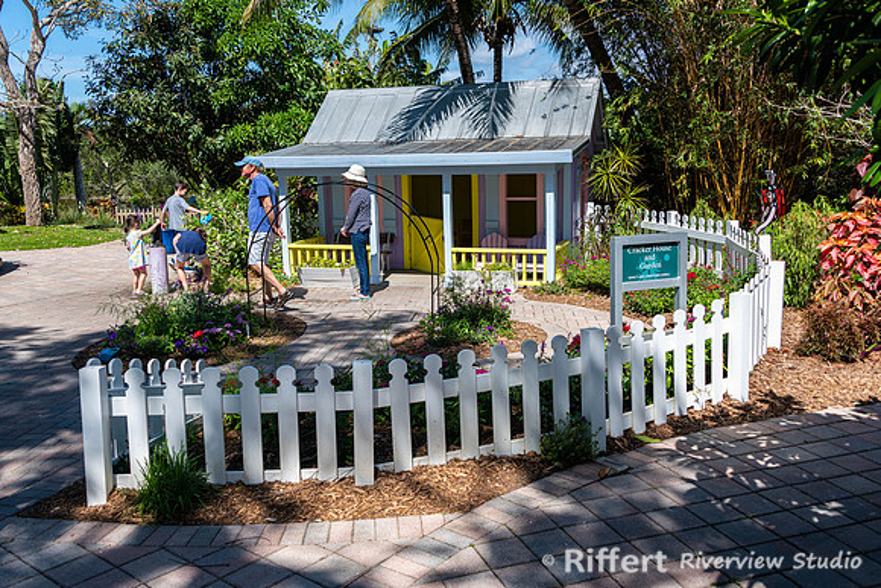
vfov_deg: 40.7
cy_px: 294
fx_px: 792
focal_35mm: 32
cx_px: 440
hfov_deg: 58.1
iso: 64
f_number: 8
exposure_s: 1/160
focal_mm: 32
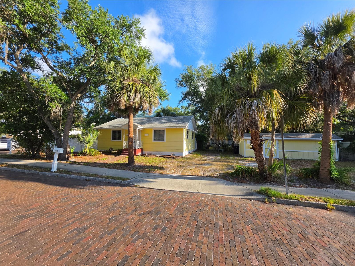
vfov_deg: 89.9
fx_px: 133
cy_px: 133
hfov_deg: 106.2
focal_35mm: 13
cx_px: 178
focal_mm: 2.2
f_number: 1.9
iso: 32
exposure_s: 1/717
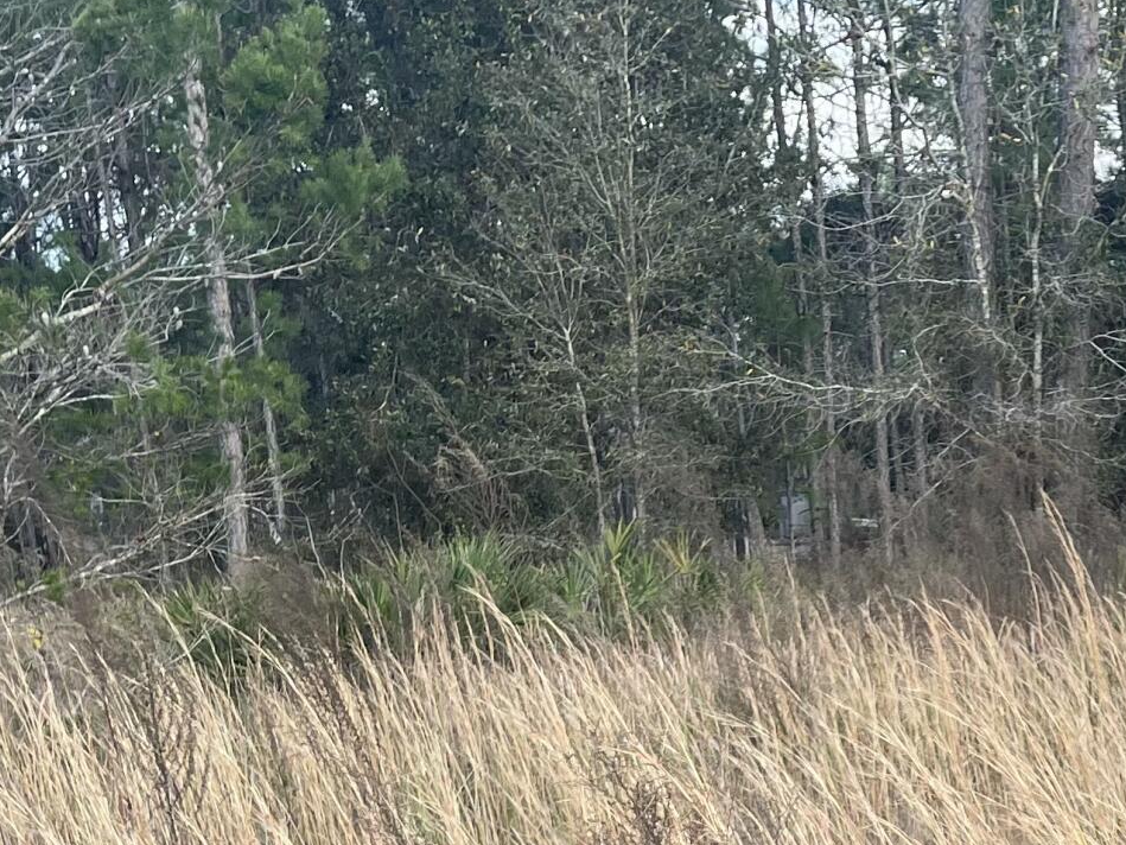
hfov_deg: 24.0
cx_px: 1018
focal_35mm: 79
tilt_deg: -14.4
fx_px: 2570
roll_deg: +4.1
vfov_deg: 17.2
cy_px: 1177
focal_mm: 5.1
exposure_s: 1/419
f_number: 1.6
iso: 32
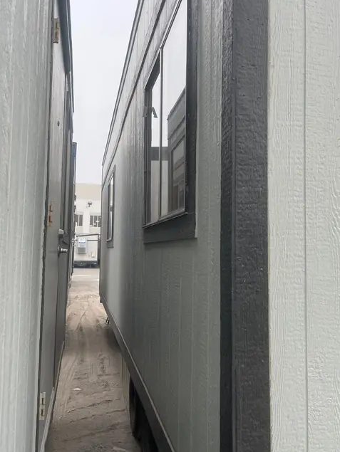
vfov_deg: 59.9
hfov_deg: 46.8
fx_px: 392
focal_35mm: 30
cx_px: 168
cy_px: 231
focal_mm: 5.1
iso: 64
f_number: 1.6
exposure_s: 1/121
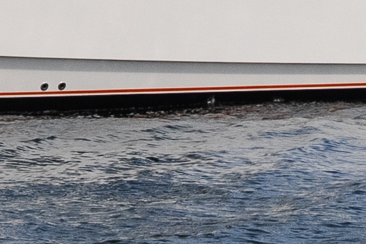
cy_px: -321
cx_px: -94
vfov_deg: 2.6
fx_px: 5369
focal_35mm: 528
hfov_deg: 3.9
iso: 800
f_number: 11
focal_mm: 70
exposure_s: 1/100
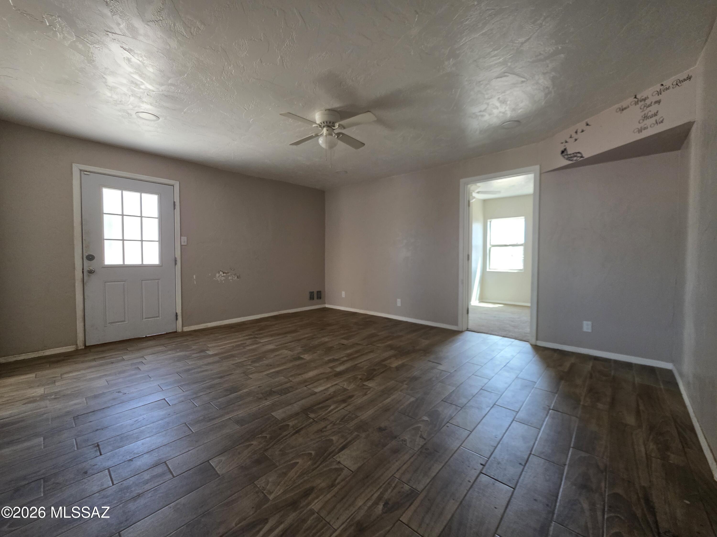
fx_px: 269
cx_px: 358
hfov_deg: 106.2
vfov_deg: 89.9
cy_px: 268
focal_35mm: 13
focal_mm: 2.2
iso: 250
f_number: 1.9
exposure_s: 1/120
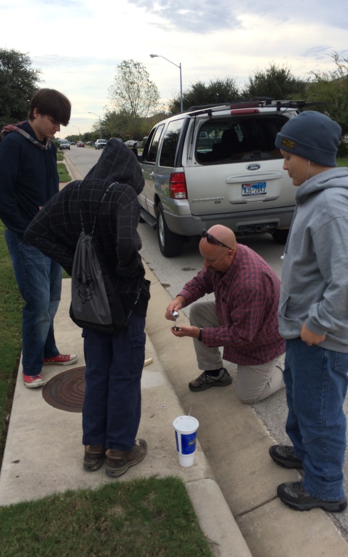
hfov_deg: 40.6
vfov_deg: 61.2
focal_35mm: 31
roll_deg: +0.5
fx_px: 471
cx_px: 179
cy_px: 277
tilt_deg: -16.8
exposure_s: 1/1026
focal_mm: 4.15
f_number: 2.2
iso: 32
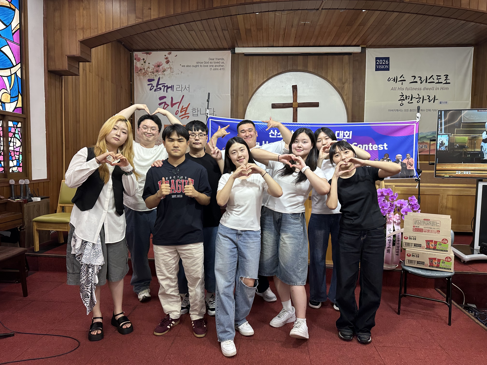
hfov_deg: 71.6
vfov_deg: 56.8
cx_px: 244
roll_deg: -0.7
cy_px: 182
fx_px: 338
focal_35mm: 24
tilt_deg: -4.3
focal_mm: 6.86
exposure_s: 1/120
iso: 160
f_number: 1.78
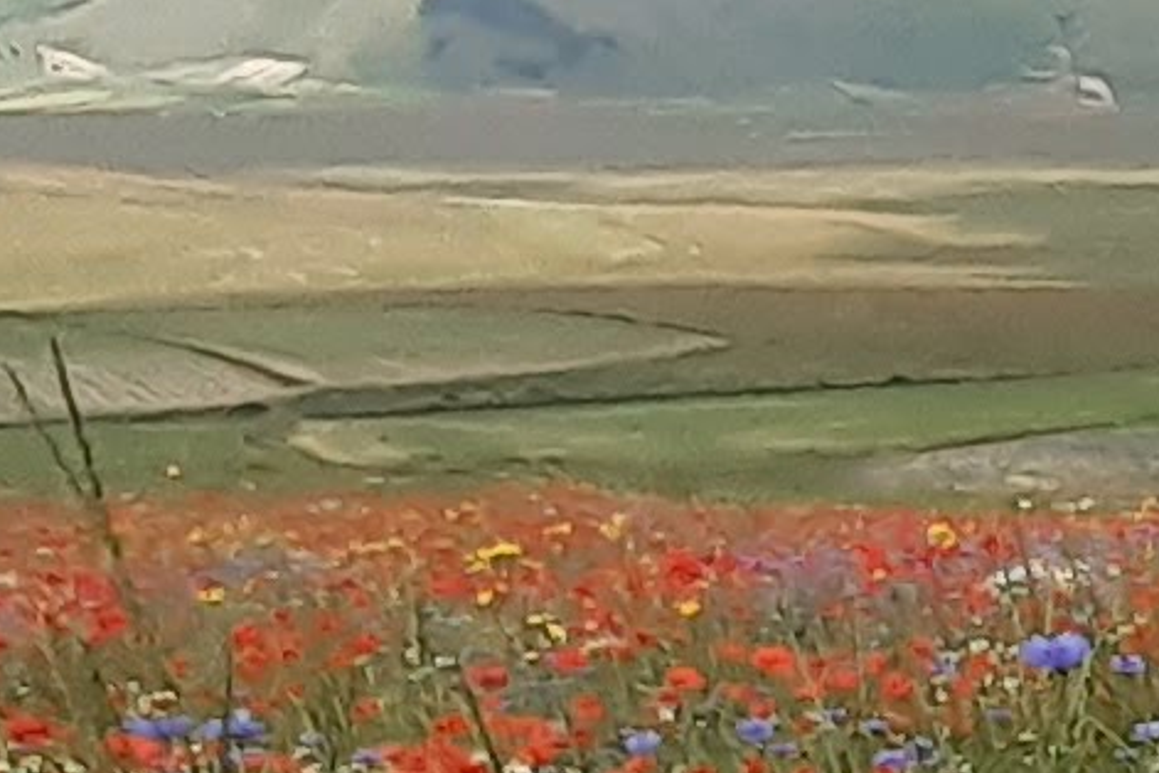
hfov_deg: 18.7
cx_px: 2252
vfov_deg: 17.3
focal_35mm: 74
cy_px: 997
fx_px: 2382
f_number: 2.2
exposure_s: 1/985
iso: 40
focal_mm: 1.13
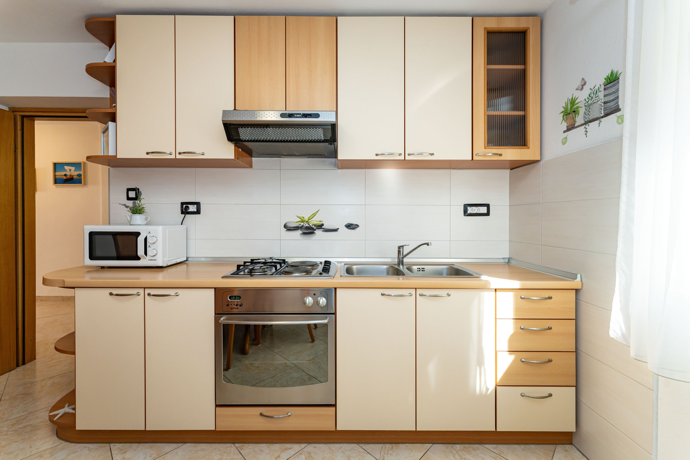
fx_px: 268
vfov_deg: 81.2
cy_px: 230
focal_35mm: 14
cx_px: 345
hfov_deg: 104.3
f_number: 7.1
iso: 800
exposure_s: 1/80
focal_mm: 14
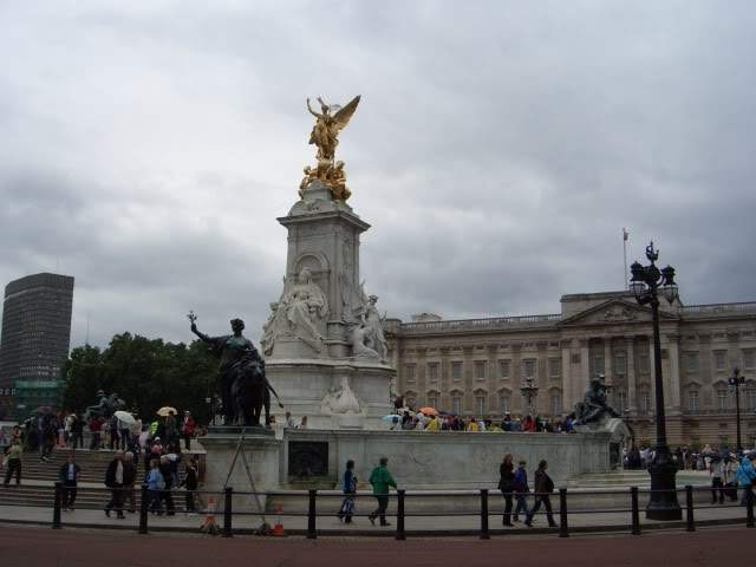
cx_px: 378
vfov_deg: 36.8
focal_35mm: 39
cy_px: 284
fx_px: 852
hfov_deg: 47.9
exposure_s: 1/500
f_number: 4.8
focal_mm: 8
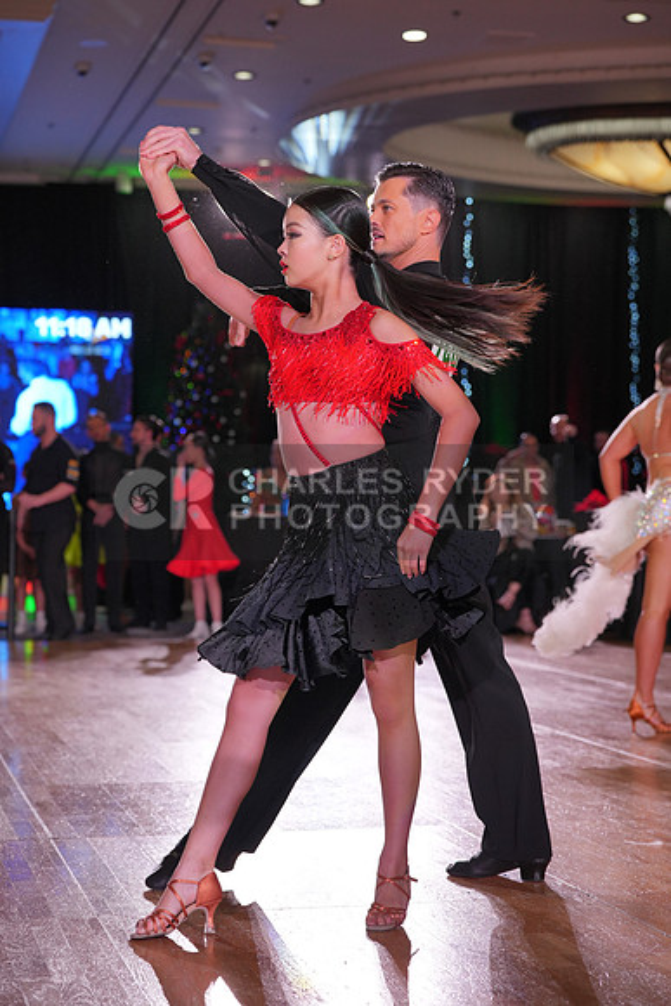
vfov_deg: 28.8
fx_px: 1956
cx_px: 336
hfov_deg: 19.5
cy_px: 503
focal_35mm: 70
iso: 1000
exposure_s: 1/400
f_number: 4
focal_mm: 70
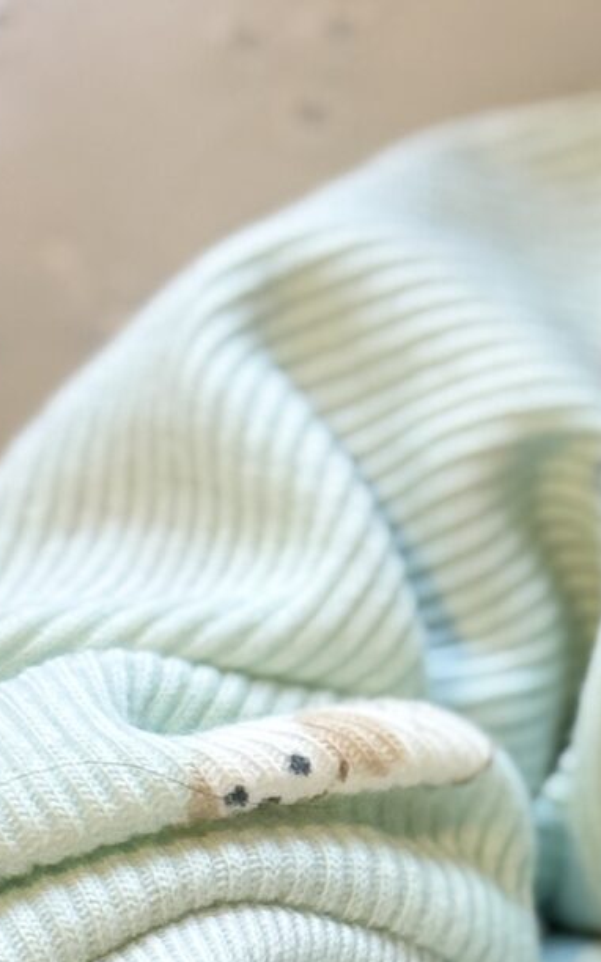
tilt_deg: -61.6
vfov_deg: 9.7
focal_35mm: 213
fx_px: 5587
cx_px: 1336
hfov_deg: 6.0
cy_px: 1094
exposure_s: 1/60
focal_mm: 6.76
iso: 80
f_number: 1.78
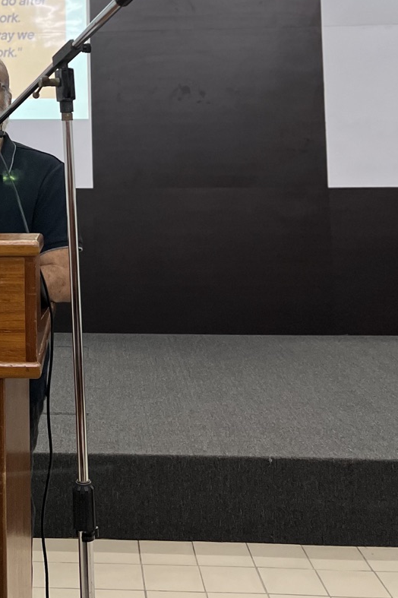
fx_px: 913
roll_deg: +0.4
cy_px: 74
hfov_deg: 23.6
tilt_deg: +5.2
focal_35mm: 55
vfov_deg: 34.5
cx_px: 8
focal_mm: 5.7
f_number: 1.5
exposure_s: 1/50
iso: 125
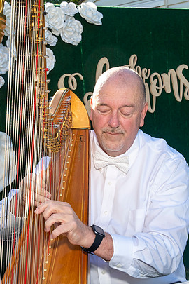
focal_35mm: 80
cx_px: 86
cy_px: 150
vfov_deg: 25.4
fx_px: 630
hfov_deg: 17.1
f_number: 8
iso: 400
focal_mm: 32
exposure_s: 1/250
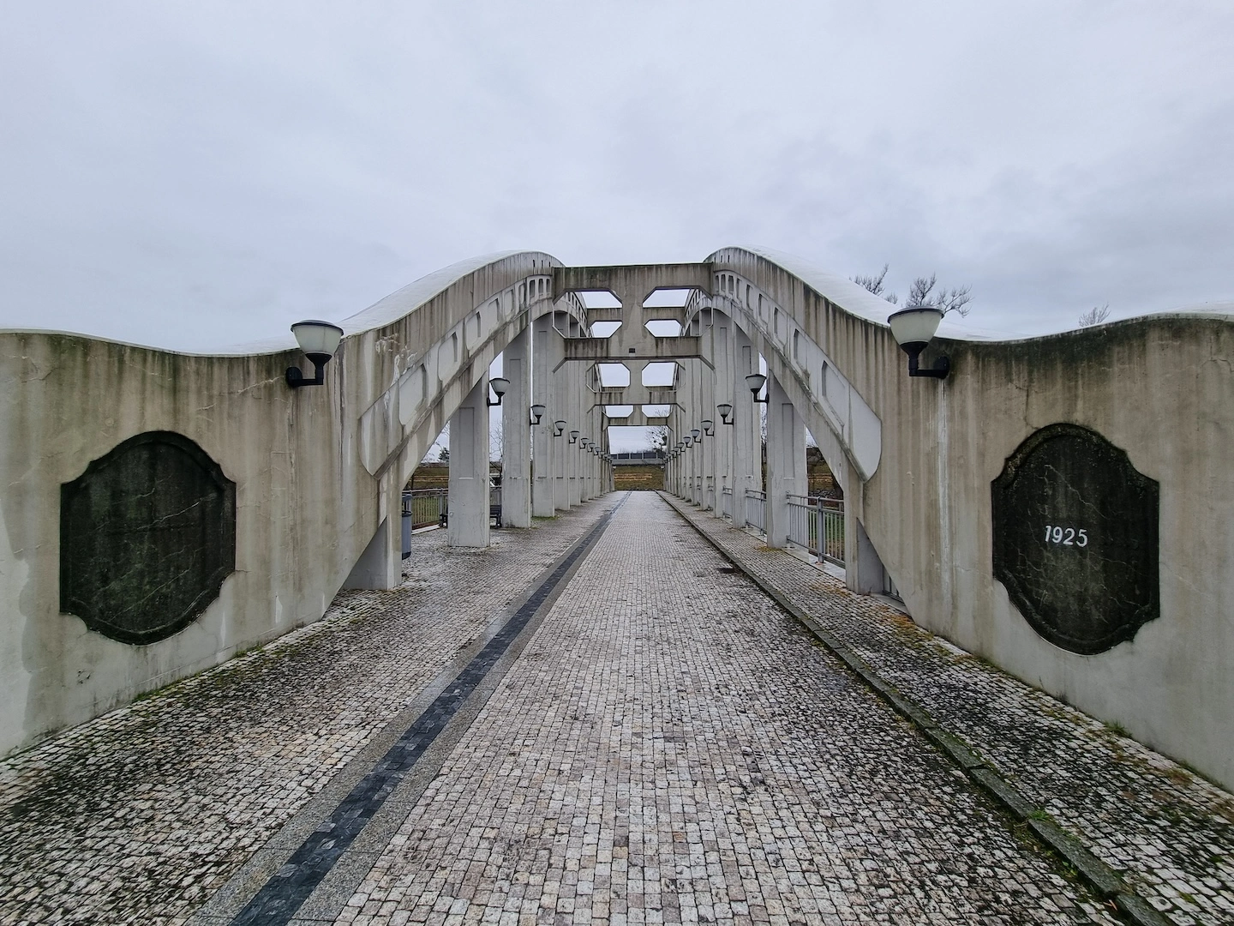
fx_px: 463
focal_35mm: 13
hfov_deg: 106.2
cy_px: 463
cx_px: 617
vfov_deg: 89.9
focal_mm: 2.2
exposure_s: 1/253
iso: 50
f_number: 2.2
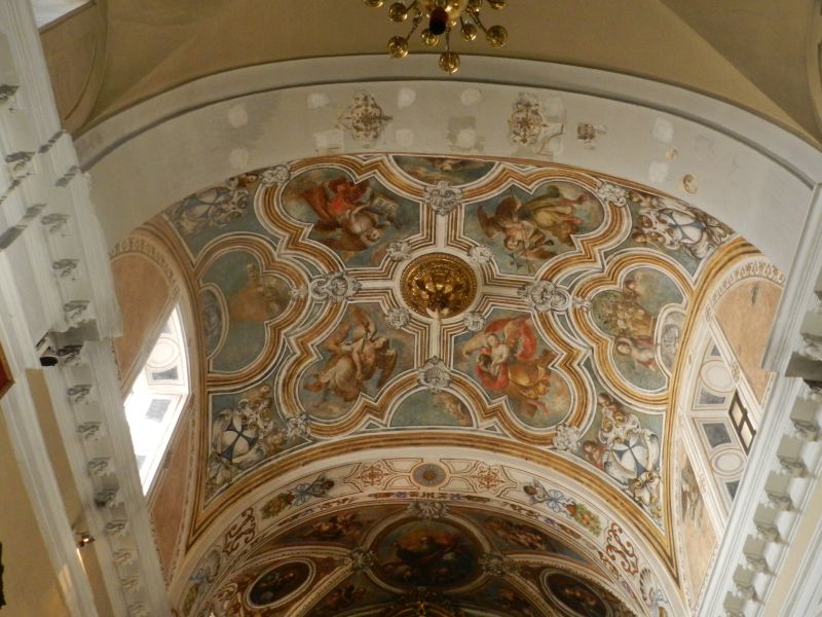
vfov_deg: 44.2
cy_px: 308
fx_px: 760
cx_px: 411
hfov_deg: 56.8
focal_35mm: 32
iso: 800
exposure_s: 1/15
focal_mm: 5.6
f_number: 3.7
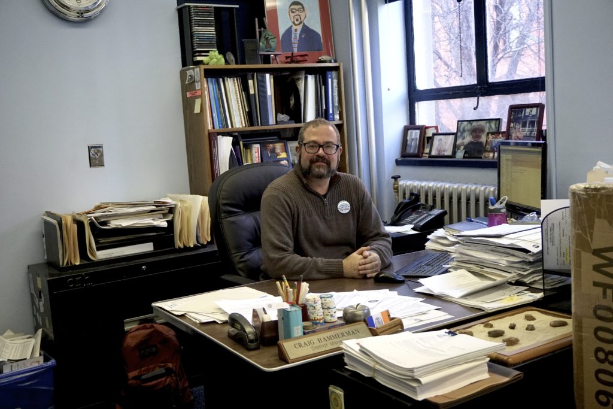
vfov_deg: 34.2
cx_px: 306
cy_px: 204
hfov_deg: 49.5
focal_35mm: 39
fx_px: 664
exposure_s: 1/160
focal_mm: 26
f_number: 4.5
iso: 1600
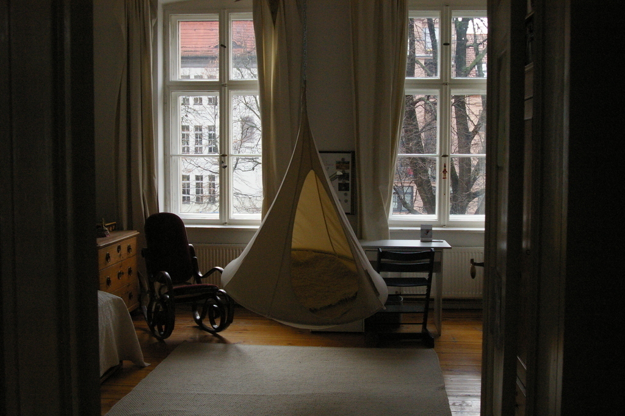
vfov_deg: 31.8
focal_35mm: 42
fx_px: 729
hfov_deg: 46.4
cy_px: 208
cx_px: 312
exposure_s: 1/180
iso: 1600
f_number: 6.7
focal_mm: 28
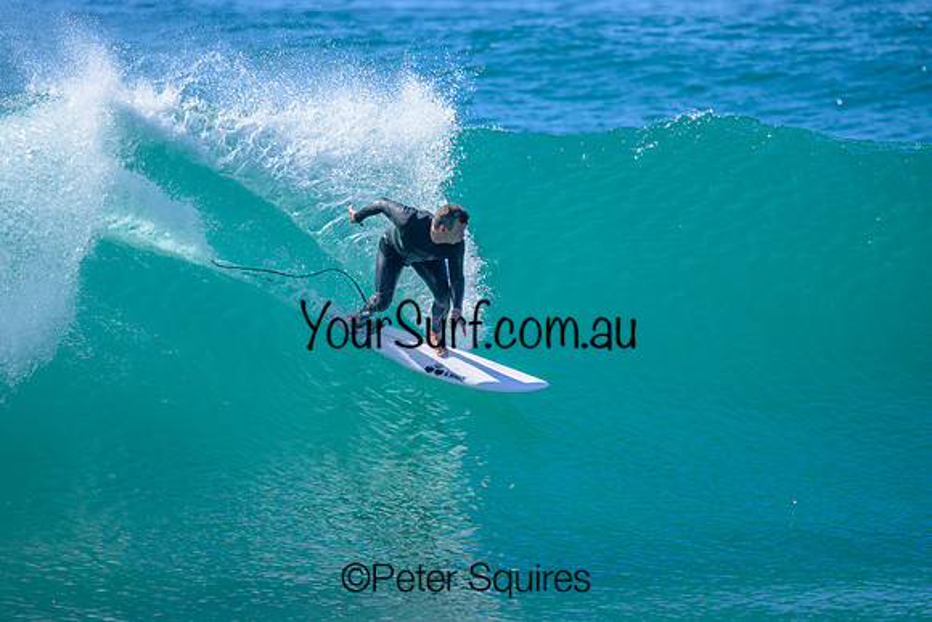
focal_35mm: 858
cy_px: 306
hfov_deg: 2.4
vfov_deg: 1.6
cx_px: 433
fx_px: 22216
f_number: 6.3
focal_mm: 800
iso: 500
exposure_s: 1/2000
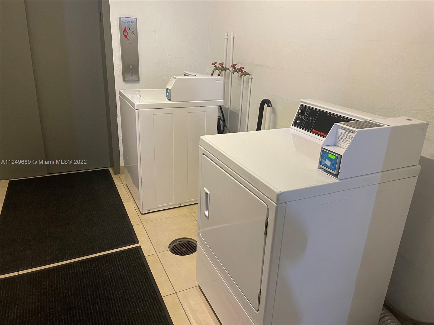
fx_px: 326
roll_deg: -2.4
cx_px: 217
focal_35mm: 26
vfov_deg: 53.1
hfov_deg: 67.3
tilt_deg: -18.9
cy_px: 162
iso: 400
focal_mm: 4.2
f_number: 1.6
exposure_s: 1/60
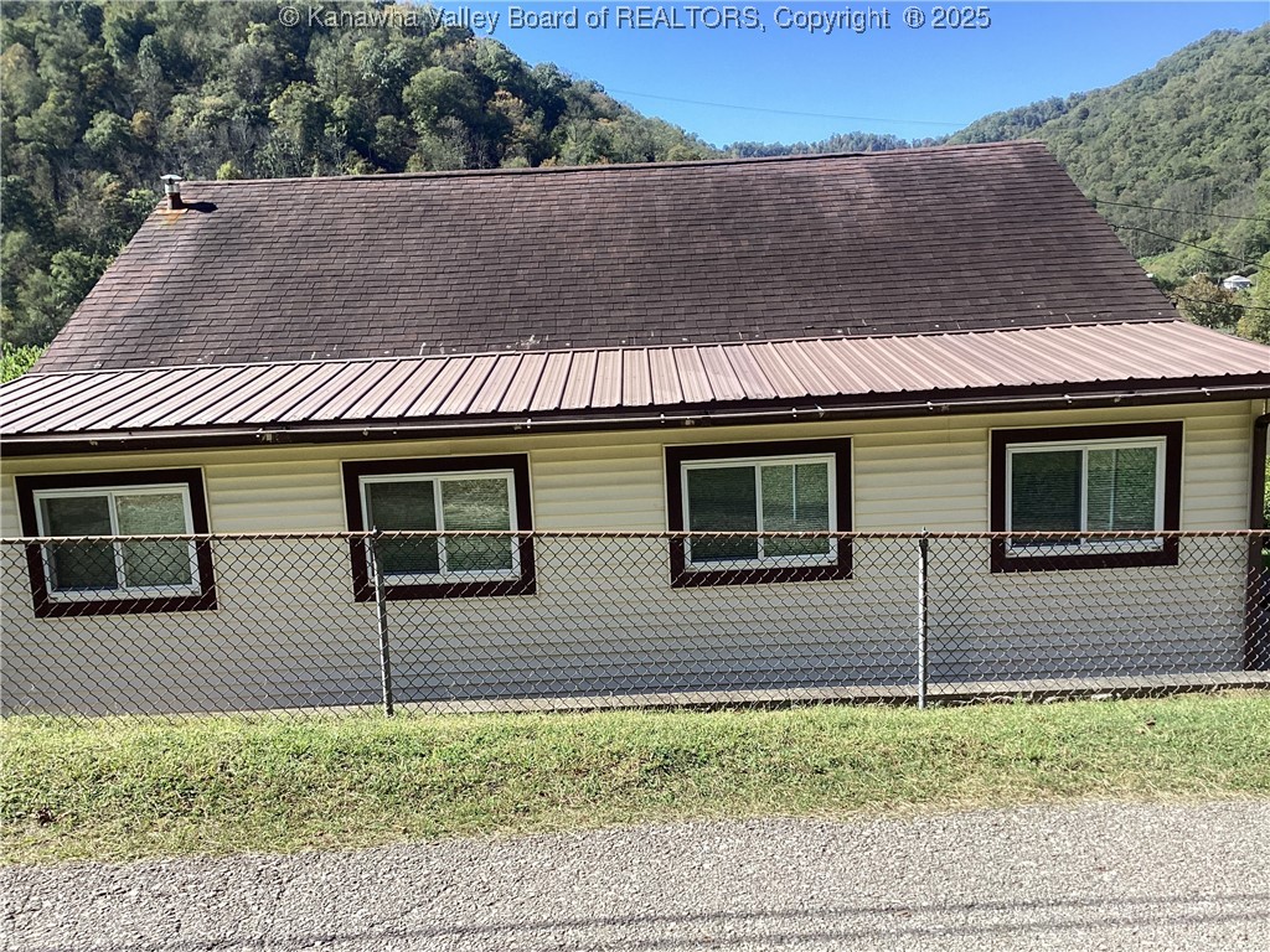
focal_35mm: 31
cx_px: 635
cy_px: 476
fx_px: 1137
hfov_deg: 58.4
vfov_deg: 45.4
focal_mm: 3.3
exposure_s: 1/617
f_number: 2.4
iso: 25
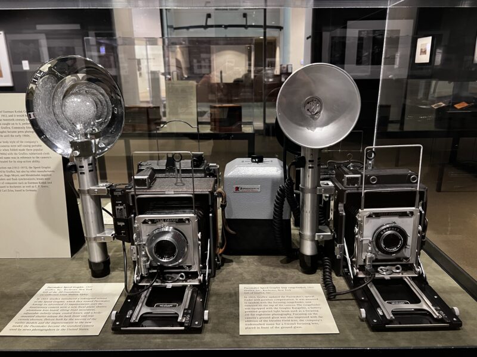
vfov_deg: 53.1
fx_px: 358
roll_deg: +1.6
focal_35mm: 26
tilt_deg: -16.5
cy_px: 178
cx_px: 238
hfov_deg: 67.3
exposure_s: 1/40
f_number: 1.5
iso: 500
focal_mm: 5.7
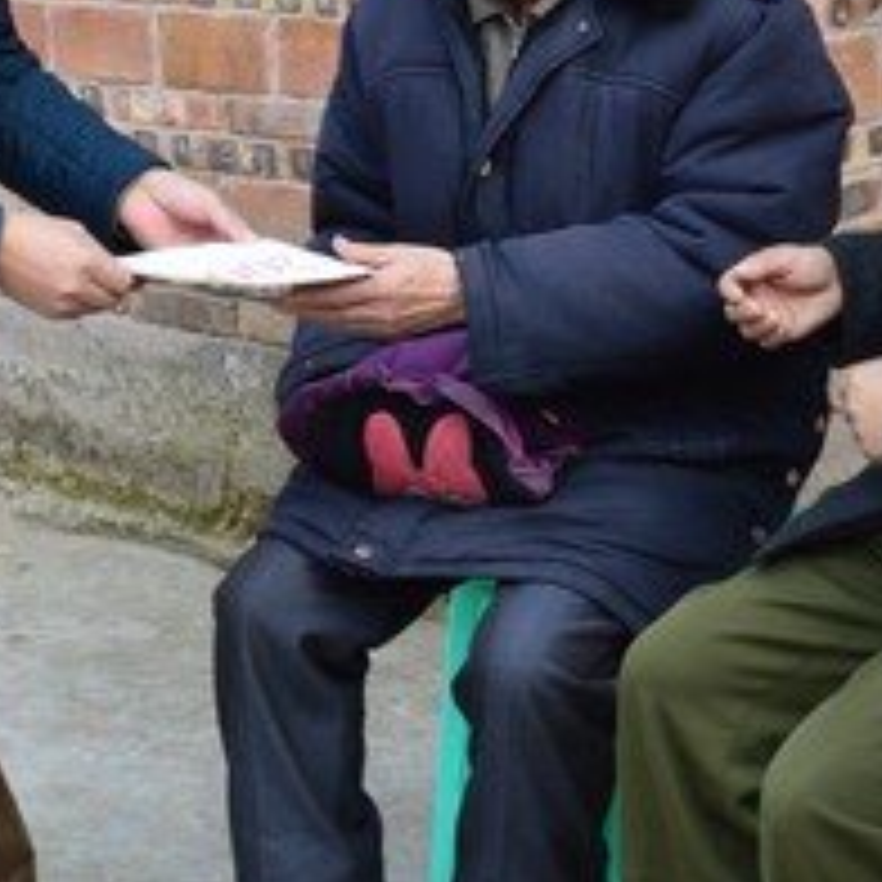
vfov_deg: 18.3
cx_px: 513
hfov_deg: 18.5
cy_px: 171
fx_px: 2712
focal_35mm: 94
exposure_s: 1/100
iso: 400
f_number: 9
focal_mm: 29
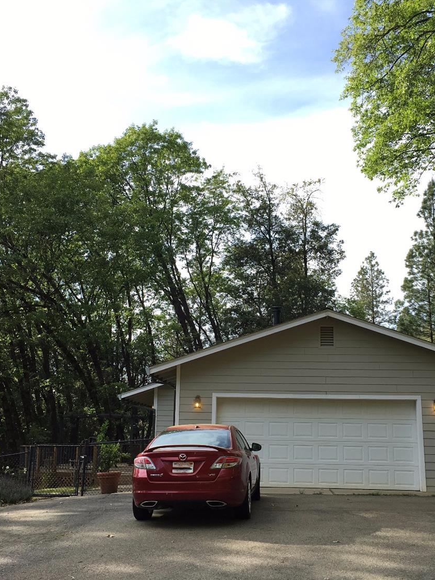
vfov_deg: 47.9
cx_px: 246
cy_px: 291
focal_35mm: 39
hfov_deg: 36.8
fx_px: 654
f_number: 2.2
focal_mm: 4.15
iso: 25
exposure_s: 1/557
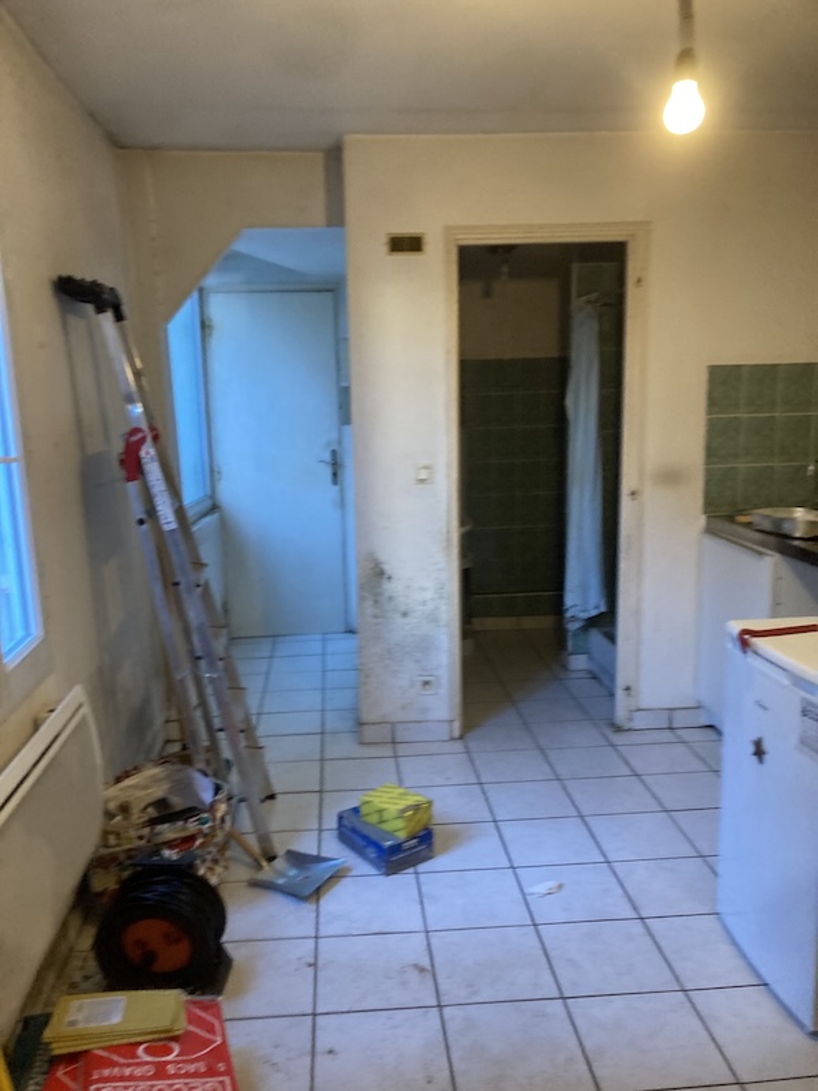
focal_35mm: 28
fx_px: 882
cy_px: 546
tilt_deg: -6.6
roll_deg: +2.4
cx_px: 409
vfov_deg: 63.4
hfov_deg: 49.7
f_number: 1.8
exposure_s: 1/50
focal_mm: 3.99
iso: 250
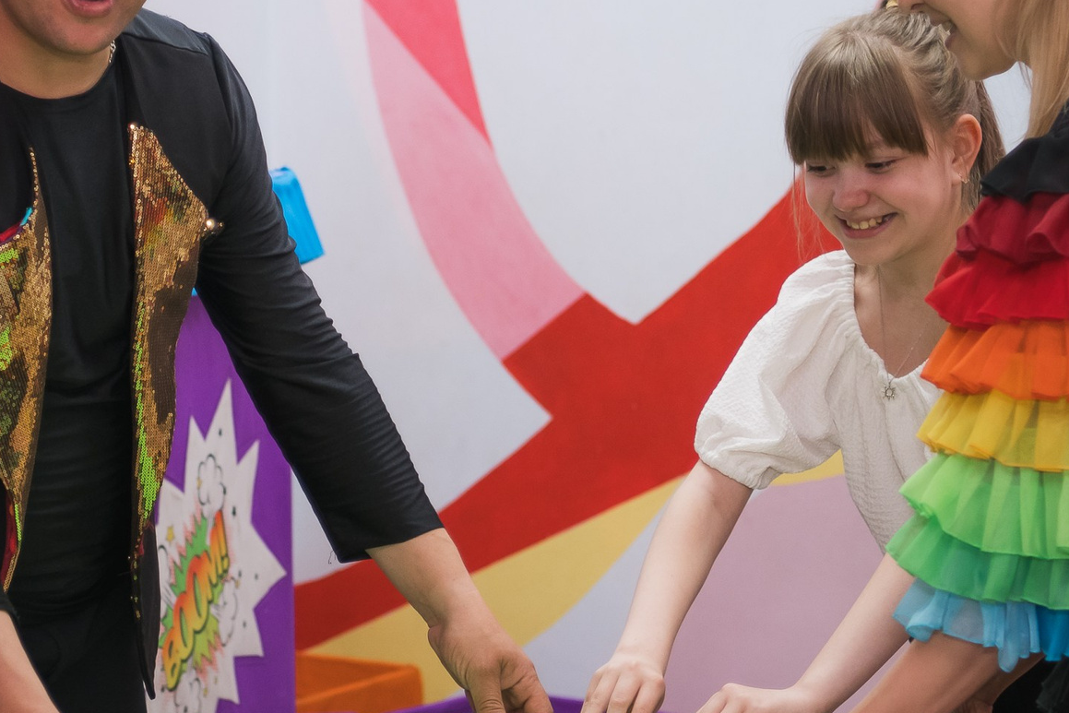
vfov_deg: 10.1
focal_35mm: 136
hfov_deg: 15.1
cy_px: 272
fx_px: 4039
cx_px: 403
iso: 400
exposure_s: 1/160
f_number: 2.8
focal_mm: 52
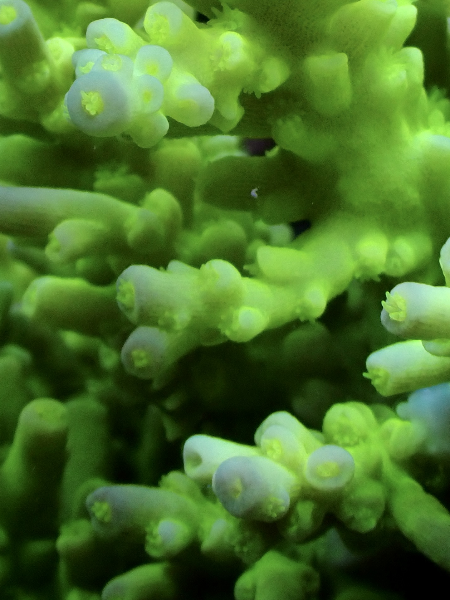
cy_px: 79
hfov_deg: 7.1
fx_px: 3606
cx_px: 236
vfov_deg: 9.5
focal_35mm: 208
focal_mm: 18
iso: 200
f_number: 6.3
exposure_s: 1/200
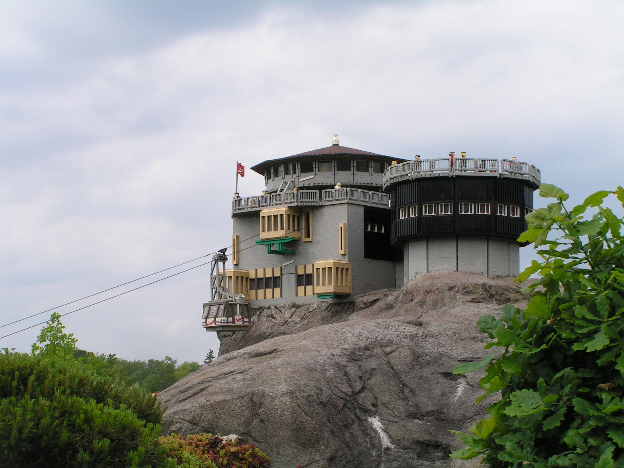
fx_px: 1532
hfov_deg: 23.0
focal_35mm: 85
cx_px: 312
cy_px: 234
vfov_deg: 17.4
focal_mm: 14.1
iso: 50
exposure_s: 1/200
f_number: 6.3
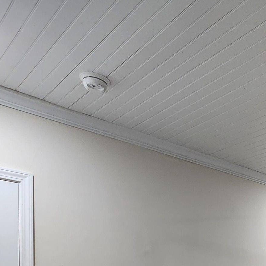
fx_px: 348
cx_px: 273
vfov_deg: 34.7
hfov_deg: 37.0
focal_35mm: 40
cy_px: 307
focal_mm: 2.2
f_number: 2.2
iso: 250
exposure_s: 1/60
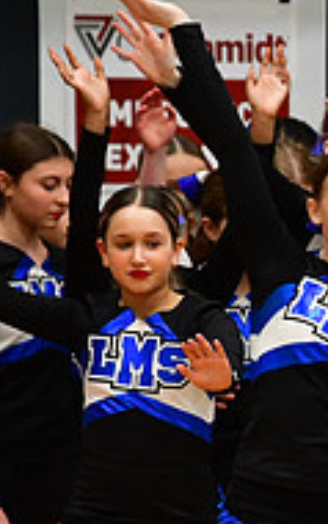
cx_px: 780
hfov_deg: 1.4
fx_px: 13338
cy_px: 448
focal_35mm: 934
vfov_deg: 2.2
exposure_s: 1/500
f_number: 3.5
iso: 4000
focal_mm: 200
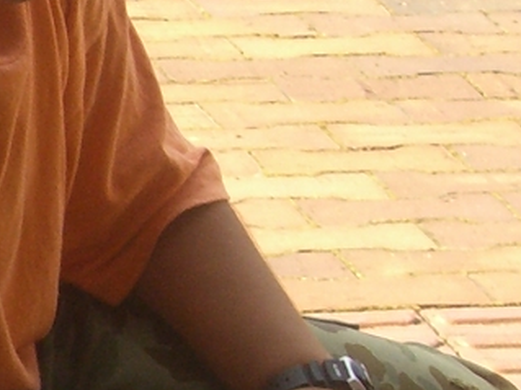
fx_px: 7086
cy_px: 268
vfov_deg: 3.2
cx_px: -477
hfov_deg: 4.2
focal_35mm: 471
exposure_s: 1/100
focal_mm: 15.3
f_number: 4.6
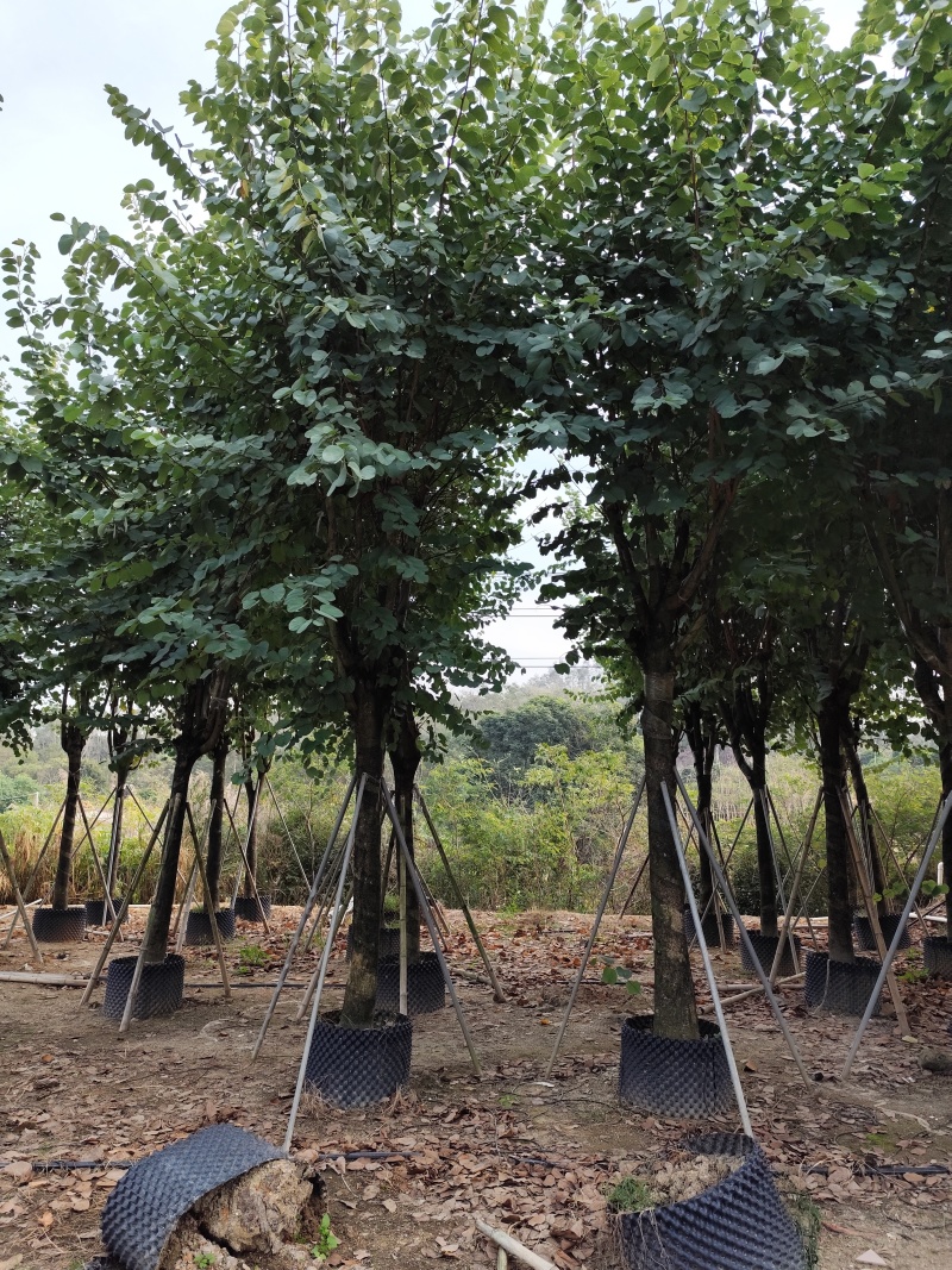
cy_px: 635
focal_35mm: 23
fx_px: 844
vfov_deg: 73.9
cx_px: 476
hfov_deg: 58.9
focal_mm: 6.19
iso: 50
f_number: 1.65
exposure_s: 1/365
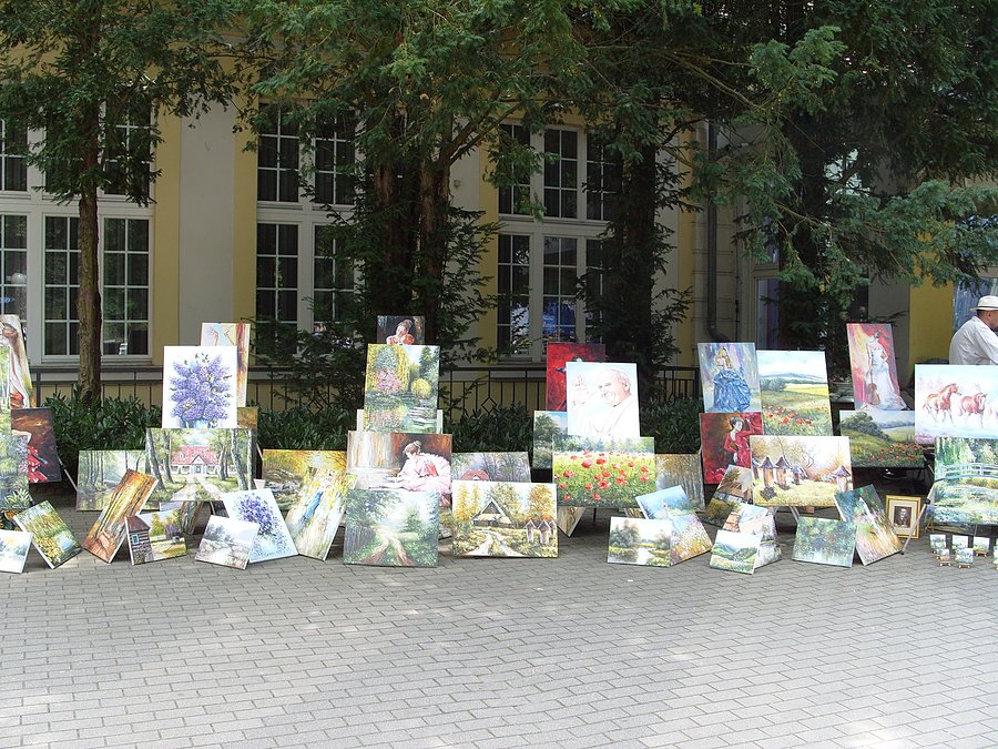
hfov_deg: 52.6
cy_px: 374
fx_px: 1009
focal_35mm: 35
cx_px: 499
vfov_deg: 40.7
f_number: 4.1
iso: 80
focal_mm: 7.8
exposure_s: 1/125
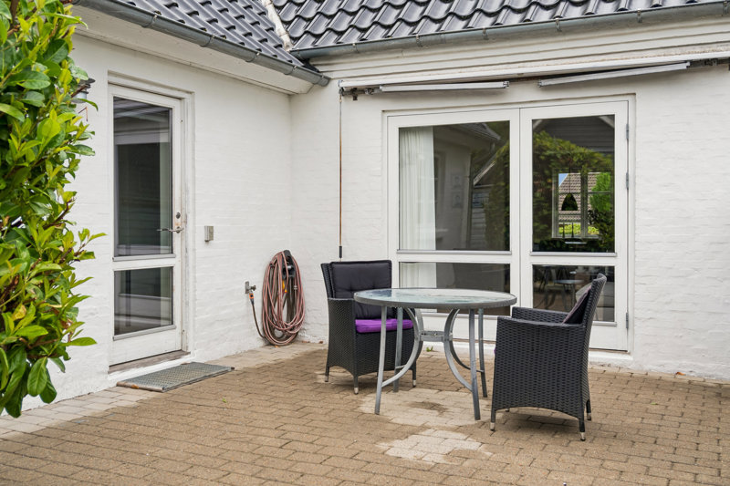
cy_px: 243
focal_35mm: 34
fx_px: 699
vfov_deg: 38.3
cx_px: 365
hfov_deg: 55.1
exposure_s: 1/250
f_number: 4
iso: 200
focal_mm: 23
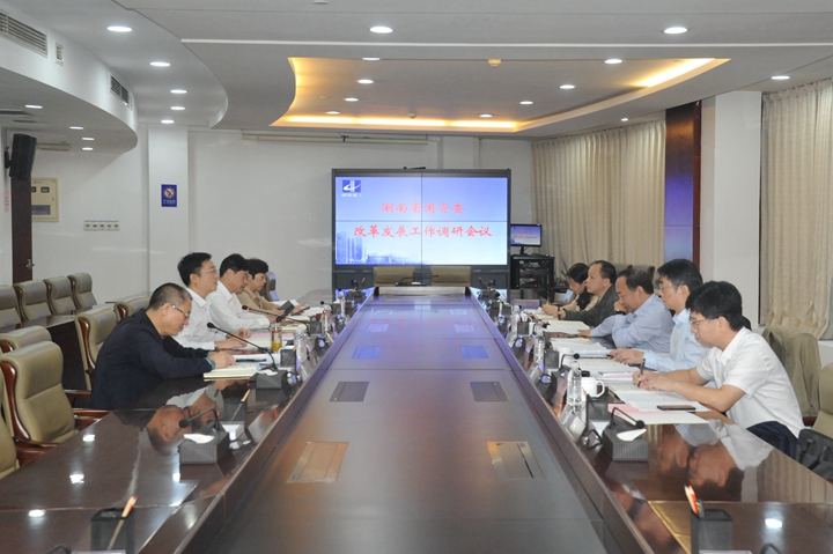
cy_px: 277
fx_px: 925
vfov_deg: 33.4
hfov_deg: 48.5
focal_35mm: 40
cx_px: 416
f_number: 6.3
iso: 4000
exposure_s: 1/250
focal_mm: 40
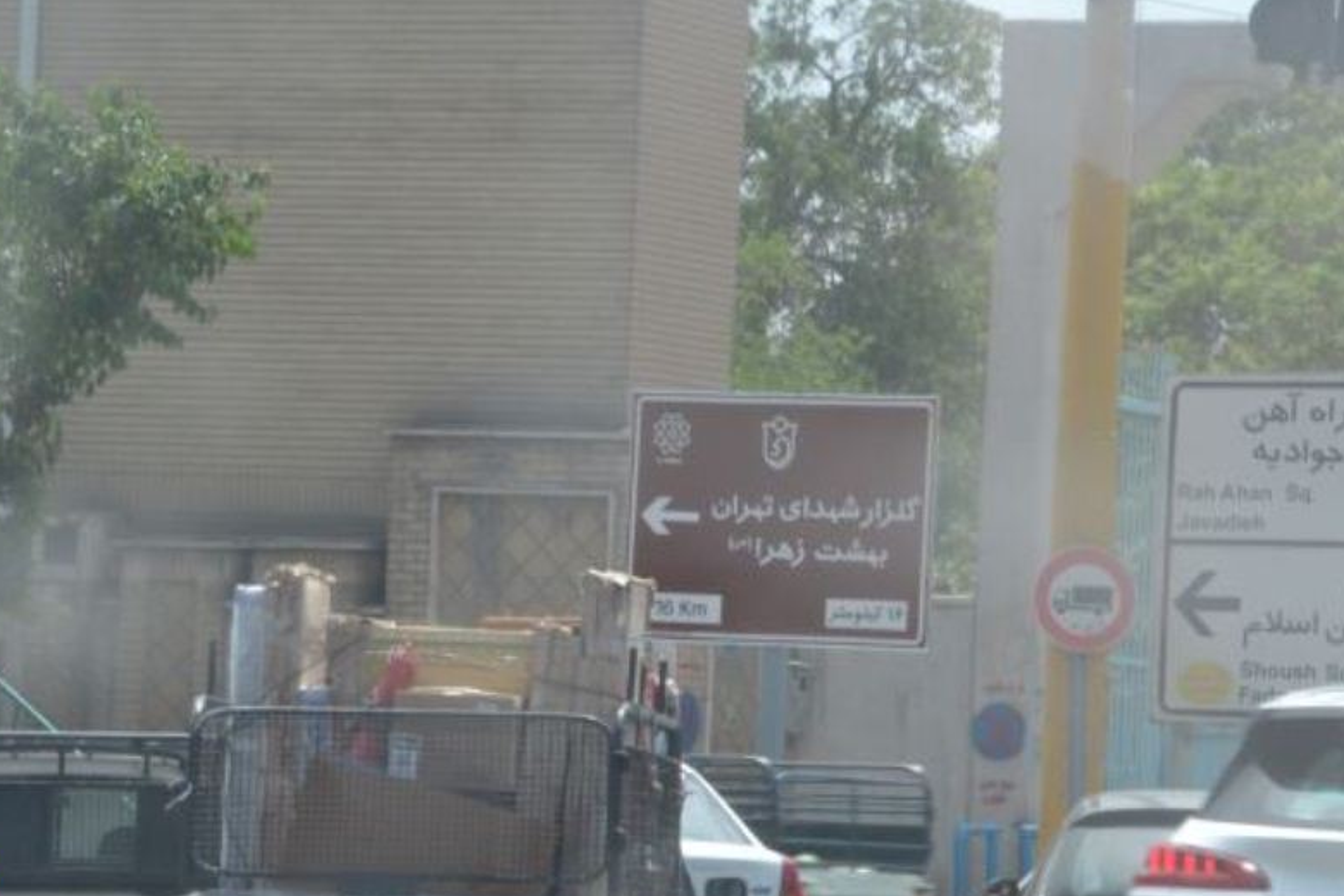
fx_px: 7752
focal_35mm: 208
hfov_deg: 9.9
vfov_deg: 6.6
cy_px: 503
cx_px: 696
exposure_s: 1/50
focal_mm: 105
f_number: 14
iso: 800
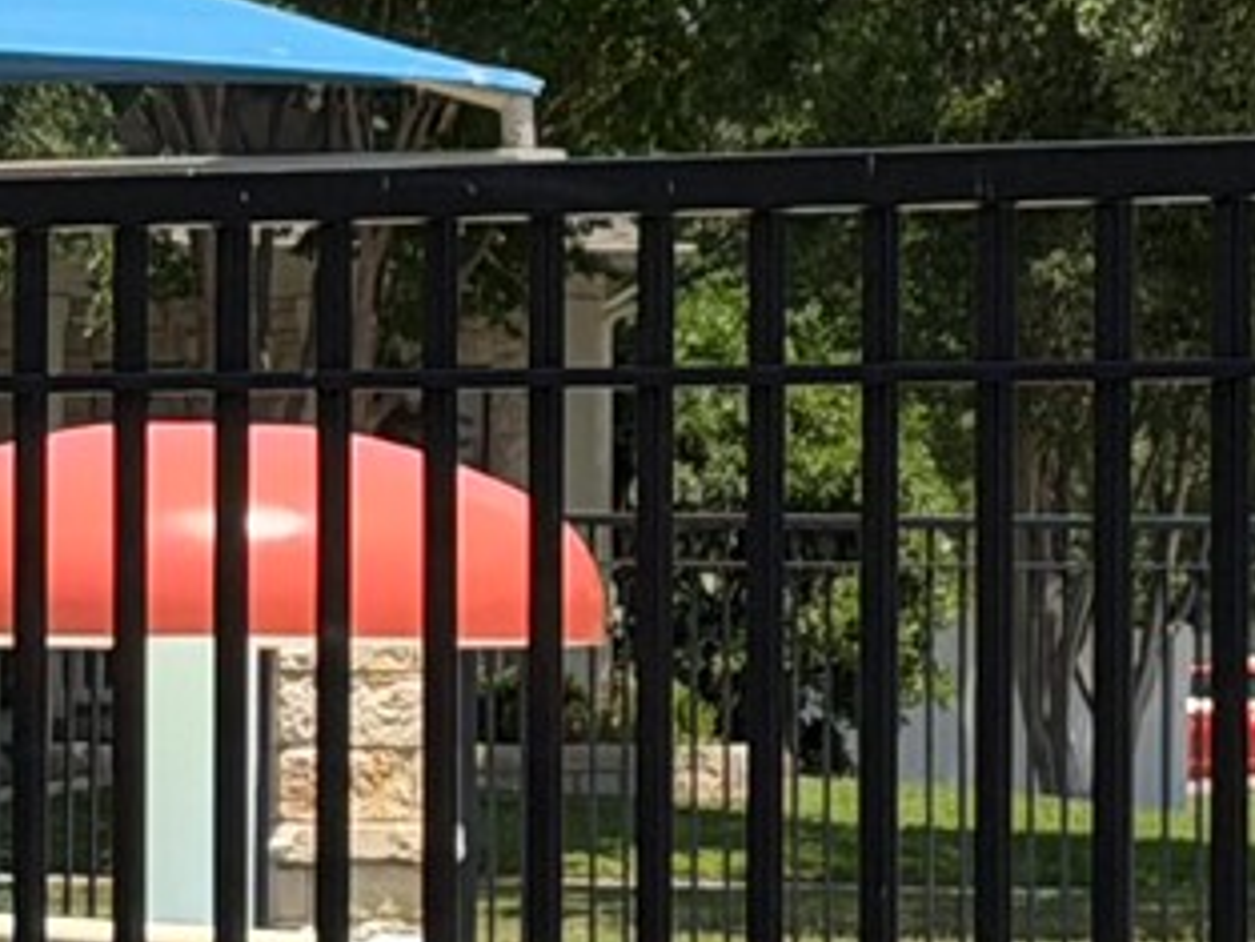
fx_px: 11388
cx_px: 120
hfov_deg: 6.3
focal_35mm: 314
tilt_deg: -1.8
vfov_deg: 4.7
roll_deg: -0.5
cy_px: 882
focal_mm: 6.76
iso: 64
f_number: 1.78
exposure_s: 1/3378
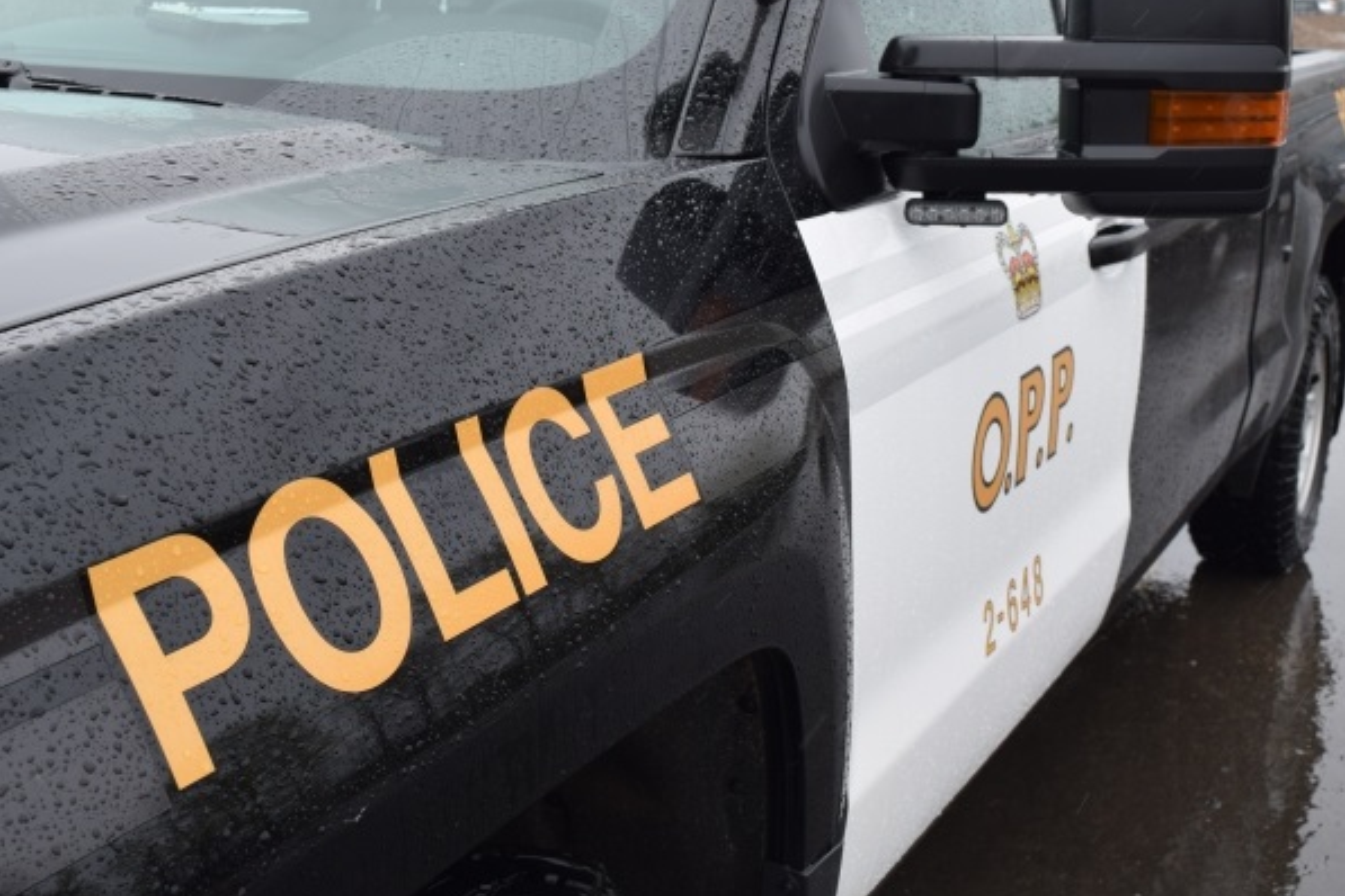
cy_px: 389
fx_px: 1831
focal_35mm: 49
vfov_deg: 27.5
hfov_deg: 40.3
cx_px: 696
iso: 400
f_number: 8
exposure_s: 1/250
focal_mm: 26
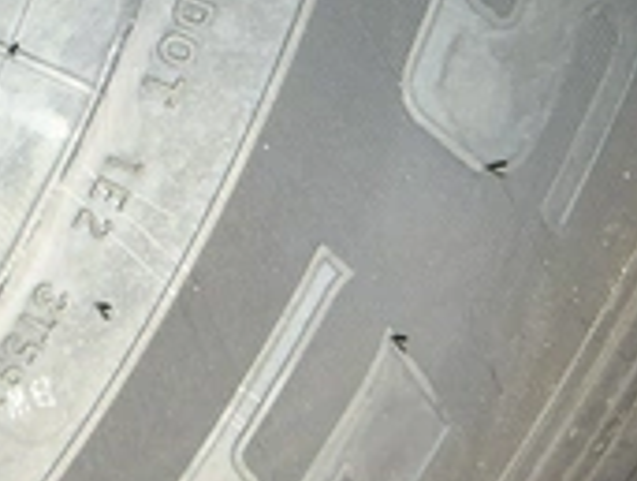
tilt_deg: -33.5
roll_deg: -9.9
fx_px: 1033
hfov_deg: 33.4
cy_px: 250
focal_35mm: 56
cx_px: 134
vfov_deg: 26.2
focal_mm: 2.22
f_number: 2.2
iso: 80
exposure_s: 1/40
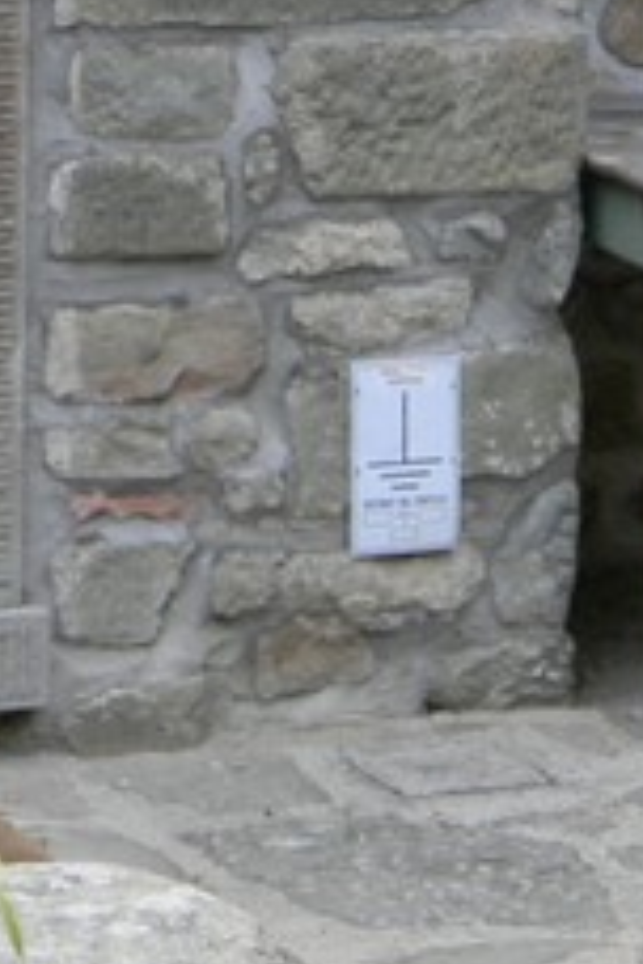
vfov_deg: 8.3
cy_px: -271
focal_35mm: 245
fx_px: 6563
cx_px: 1443
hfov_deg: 5.5
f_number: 4.3
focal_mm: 12.2
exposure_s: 1/30
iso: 116
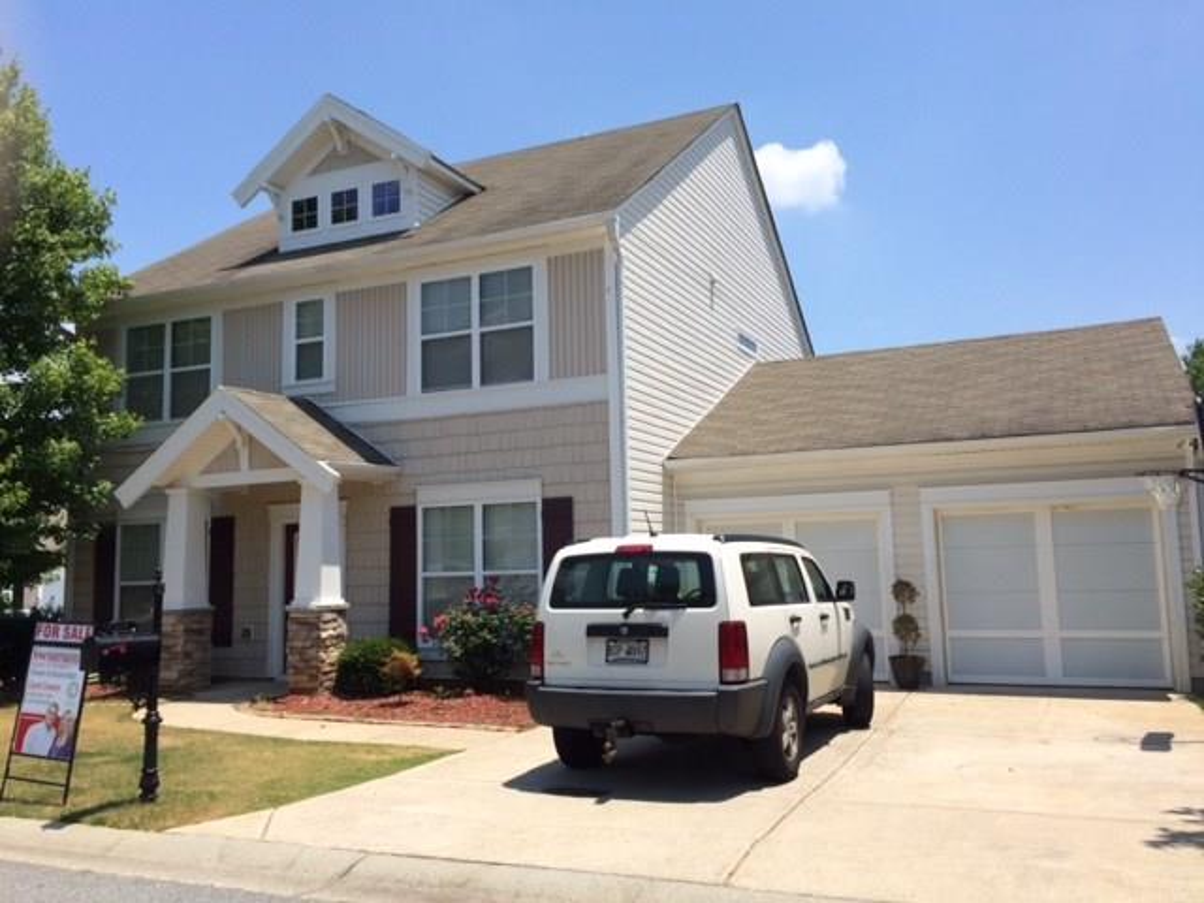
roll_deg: +1.3
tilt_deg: +5.2
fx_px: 1009
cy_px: 452
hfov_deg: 61.7
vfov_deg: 48.2
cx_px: 602
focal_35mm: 29
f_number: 2.2
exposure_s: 1/2283
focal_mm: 4.15
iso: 32
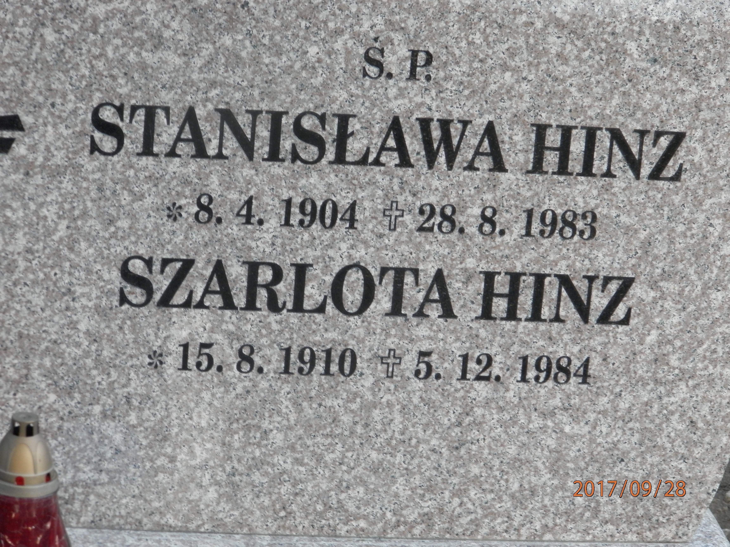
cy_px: 274
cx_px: 365
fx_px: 2784
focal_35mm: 132
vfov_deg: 11.2
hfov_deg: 14.9
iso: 200
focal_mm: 23.6
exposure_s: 1/20
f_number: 4.7
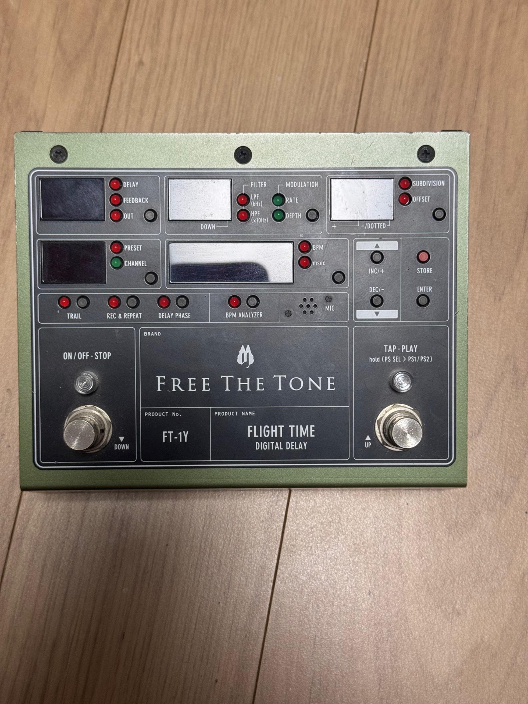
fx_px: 976
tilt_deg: -79.6
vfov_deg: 39.7
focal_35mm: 48
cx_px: 264
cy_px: 352
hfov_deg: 30.3
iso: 100
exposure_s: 1/60
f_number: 1.78
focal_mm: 6.76
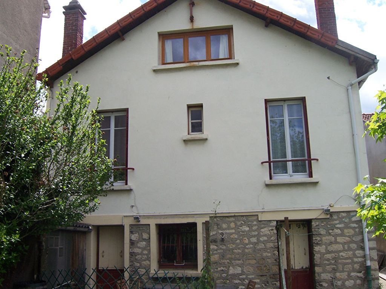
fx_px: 401
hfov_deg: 51.4
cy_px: 144
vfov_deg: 39.7
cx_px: 193
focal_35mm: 36
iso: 80
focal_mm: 6.2
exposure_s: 1/400
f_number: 4.5
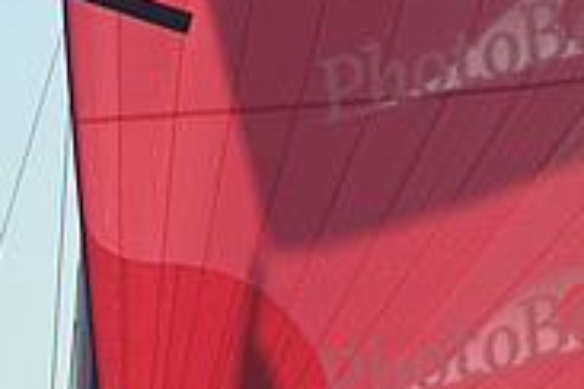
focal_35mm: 586
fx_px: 9505
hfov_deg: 3.5
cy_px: 544
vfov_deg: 2.3
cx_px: 156
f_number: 9
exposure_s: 1/1000
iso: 320
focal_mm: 185
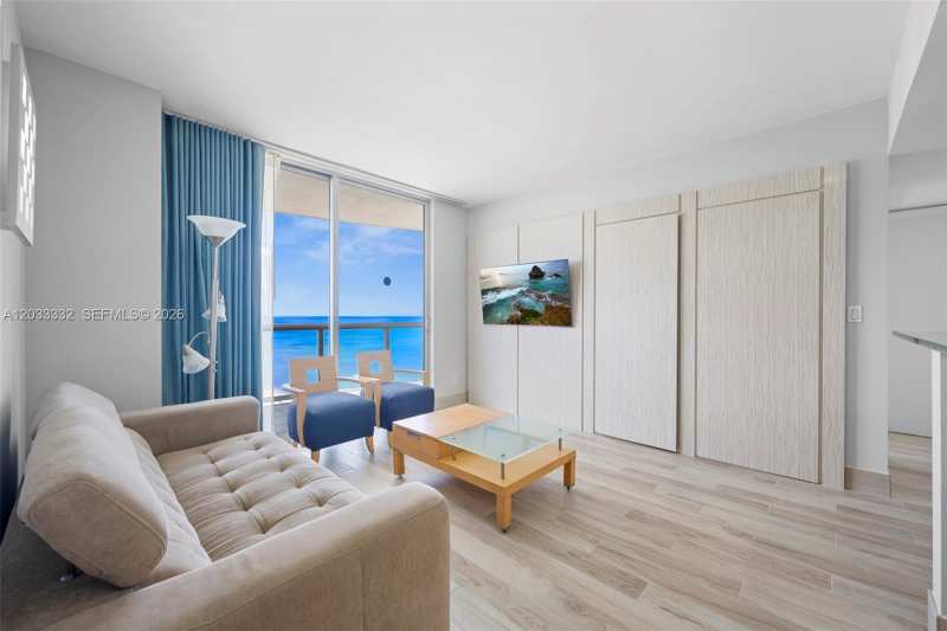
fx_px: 368
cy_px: 316
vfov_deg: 81.2
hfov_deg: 104.3
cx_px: 474
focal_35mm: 14
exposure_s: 1/2
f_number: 9
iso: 100
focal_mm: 14
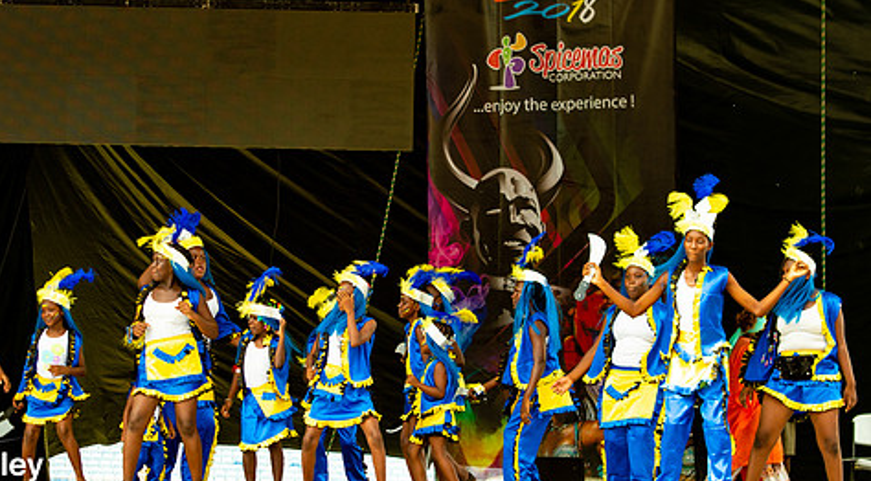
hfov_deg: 14.8
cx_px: 387
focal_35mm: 146
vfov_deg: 8.2
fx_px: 3358
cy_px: 272
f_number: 5.6
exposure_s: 1/200
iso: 160
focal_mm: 92
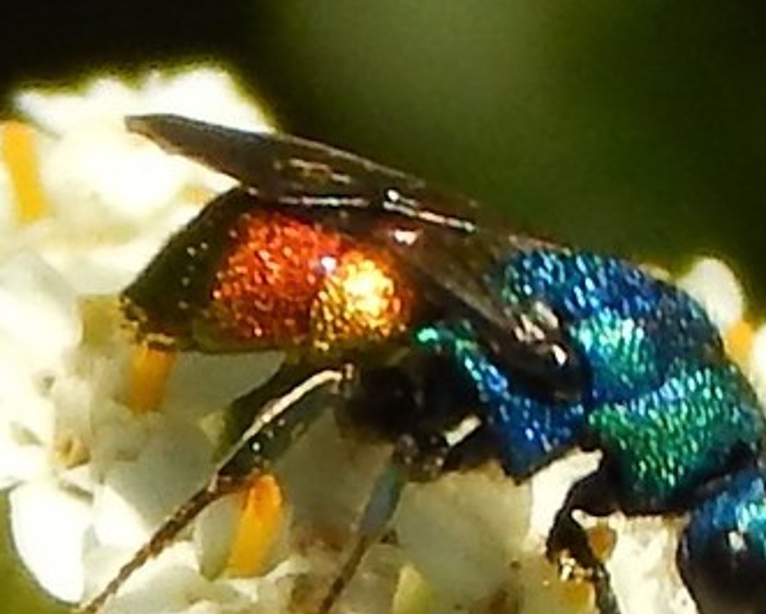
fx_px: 10386
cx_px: 561
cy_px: 394
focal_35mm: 458
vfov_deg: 3.4
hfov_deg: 4.2
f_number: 5.3
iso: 125
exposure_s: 1/640
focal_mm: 32.8
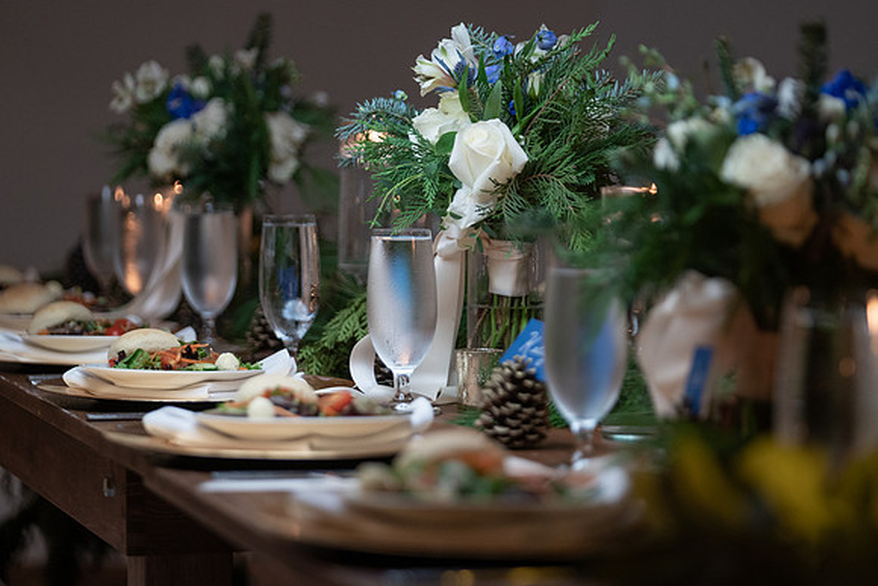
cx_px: 481
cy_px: 283
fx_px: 2714
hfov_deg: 18.4
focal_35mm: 111
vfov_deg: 12.3
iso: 2000
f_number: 2.8
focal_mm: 100
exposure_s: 1/125
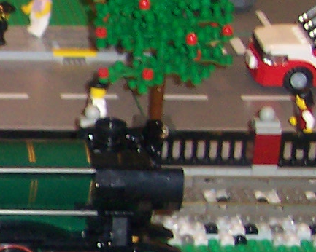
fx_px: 2066
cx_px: -509
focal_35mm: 221
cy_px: 191
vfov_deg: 7.0
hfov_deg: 7.9
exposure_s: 1/30
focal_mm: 8
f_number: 2.8
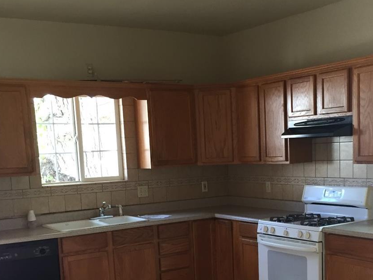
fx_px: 560
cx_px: 229
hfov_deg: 36.6
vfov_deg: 27.3
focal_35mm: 52
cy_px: 239
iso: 50
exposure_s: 1/30
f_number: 2.2
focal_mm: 4.15
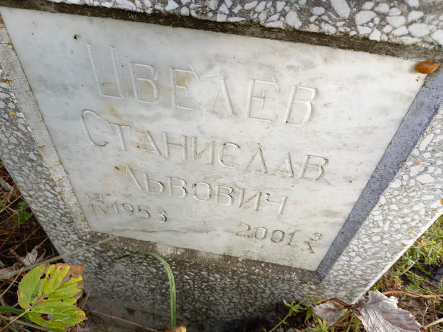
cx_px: 222
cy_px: 166
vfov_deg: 54.9
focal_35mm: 25
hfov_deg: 69.4
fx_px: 320
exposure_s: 1/100
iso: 187
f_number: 1.69
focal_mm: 4.76
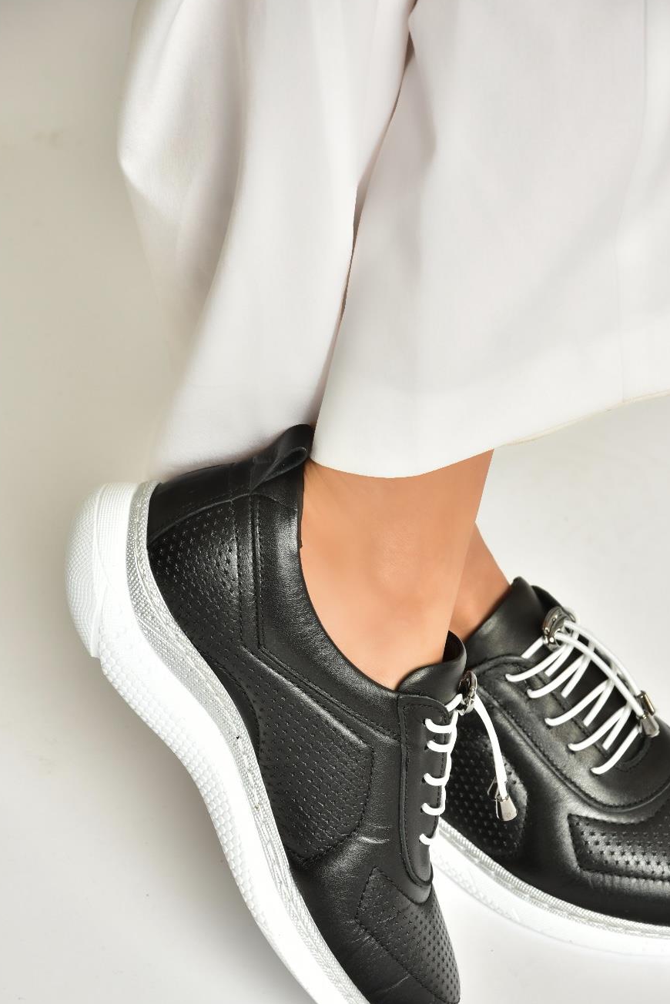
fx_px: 5458
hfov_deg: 7.0
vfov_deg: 10.5
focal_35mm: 196
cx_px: 380
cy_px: 614
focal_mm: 105
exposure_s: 1/125
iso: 100
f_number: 8
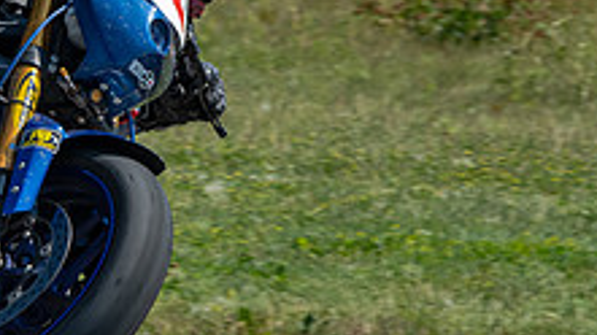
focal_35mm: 733
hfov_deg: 2.9
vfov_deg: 1.7
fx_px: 11596
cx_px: 38
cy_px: 154
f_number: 9
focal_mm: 200
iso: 280
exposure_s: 1/800
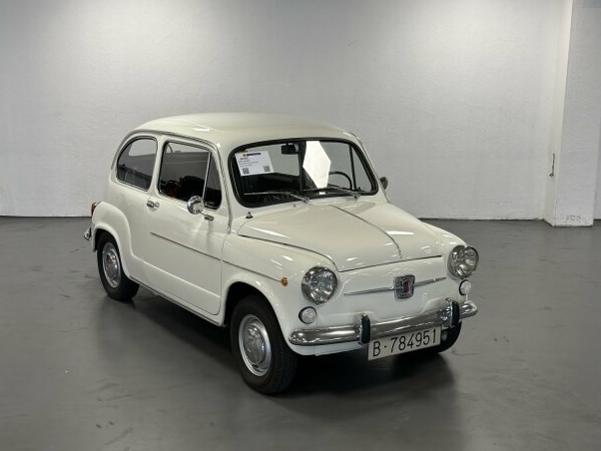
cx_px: 283
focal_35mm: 51
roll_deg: -0.2
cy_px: 229
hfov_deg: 37.5
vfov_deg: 28.6
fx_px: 886
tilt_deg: -13.7
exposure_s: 1/113
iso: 125
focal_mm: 6.86
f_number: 1.78
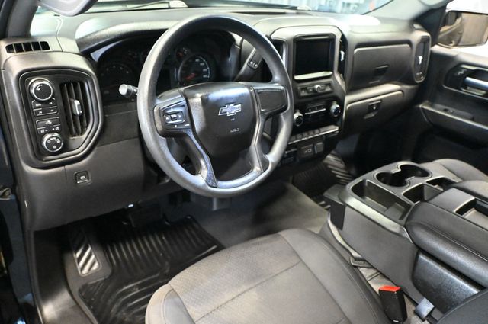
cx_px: 244
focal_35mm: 27
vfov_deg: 47.8
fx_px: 366
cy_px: 162
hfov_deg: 67.4
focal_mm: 18
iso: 12800
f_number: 3.5
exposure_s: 1/40
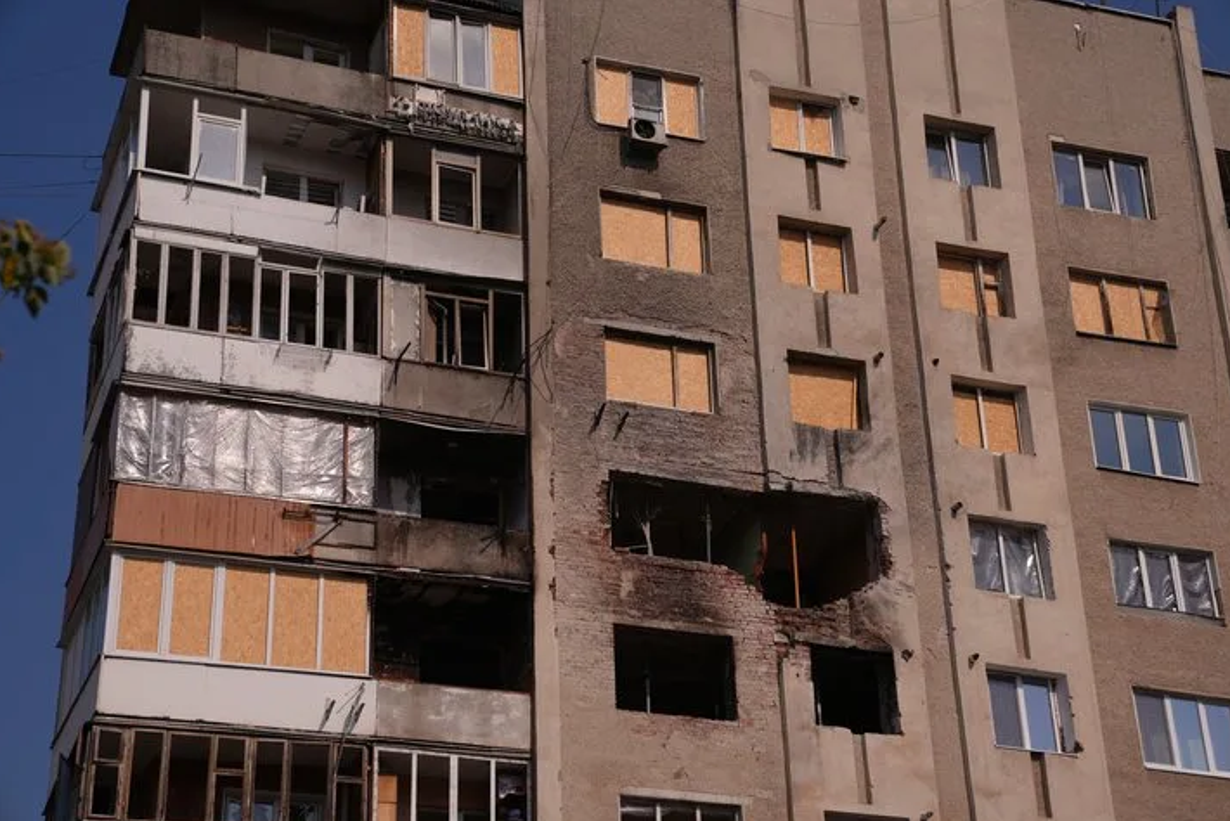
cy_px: 415
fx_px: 2427
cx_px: 615
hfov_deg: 28.4
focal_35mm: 71
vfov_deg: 19.2
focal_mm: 70
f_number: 6.3
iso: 100
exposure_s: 1/1250
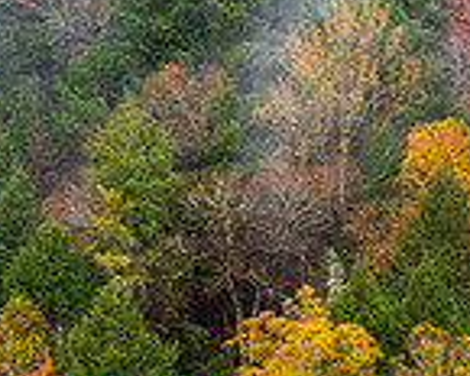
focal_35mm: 90
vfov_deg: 16.9
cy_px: 66
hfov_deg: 19.4
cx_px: 632
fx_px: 1252
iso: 100
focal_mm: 24
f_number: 10
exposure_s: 1/13
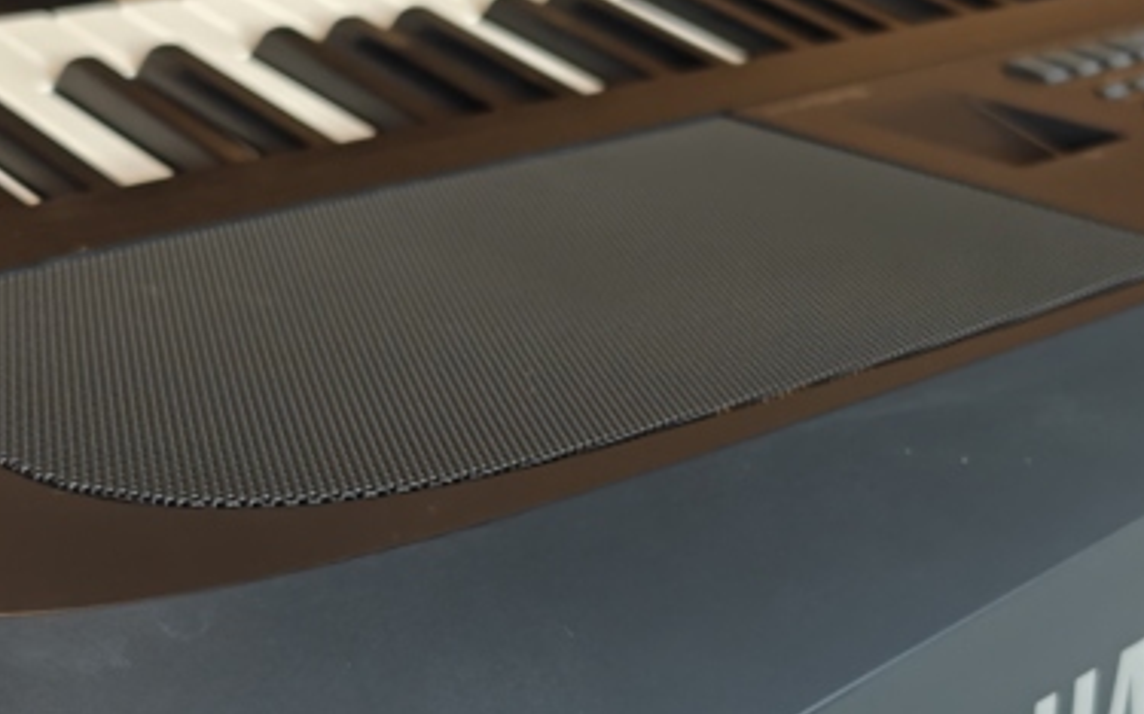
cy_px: 455
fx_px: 2026
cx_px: 714
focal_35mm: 65
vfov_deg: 19.9
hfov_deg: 31.4
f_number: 1.6
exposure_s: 1/100
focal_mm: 6.06
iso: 640
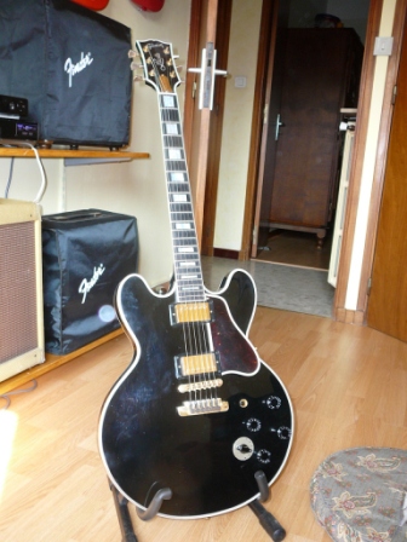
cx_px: 204
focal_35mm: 35
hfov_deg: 40.7
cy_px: 271
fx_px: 549
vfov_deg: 52.6
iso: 100
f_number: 2.8
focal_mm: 5.2
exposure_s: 1/30
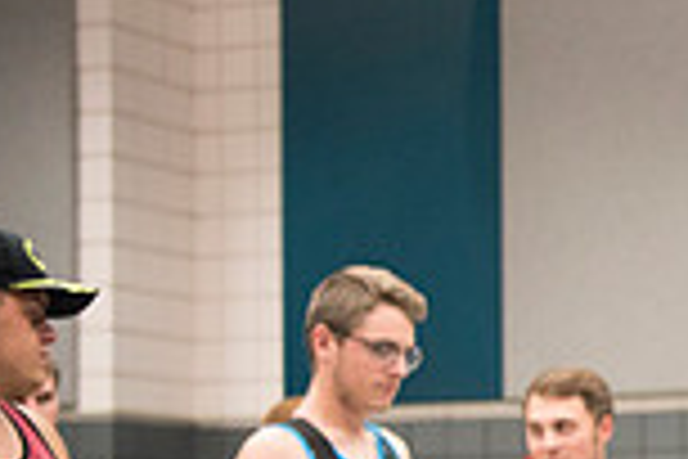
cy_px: 529
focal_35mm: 152
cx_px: 1205
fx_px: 2905
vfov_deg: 8.9
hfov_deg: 12.4
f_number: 2.8
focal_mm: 40
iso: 1250
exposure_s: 1/160
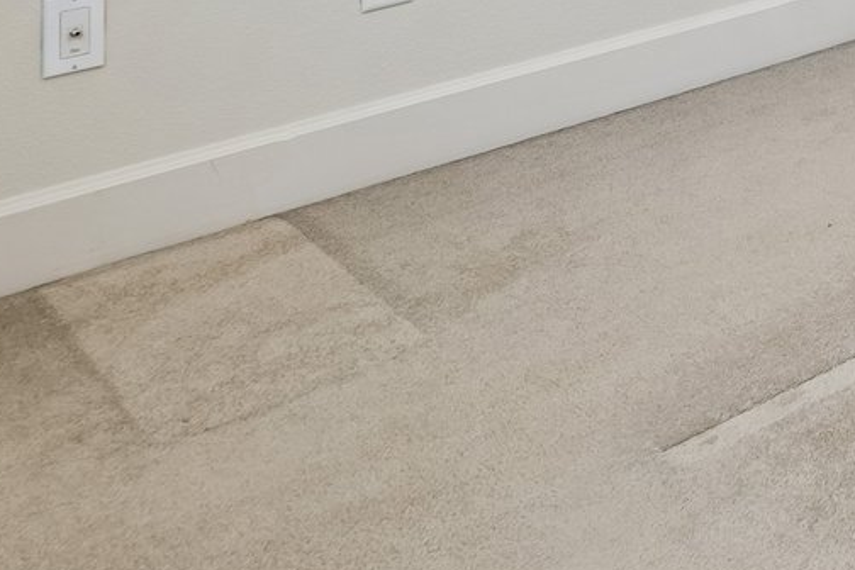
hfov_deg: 23.6
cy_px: -501
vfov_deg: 16.8
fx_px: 1544
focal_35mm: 65
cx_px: 1332
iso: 400
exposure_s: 1/20
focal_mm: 16
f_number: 8
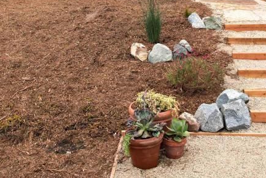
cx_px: 147
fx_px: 384
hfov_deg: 38.1
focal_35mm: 52
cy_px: 45
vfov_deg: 25.7
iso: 100
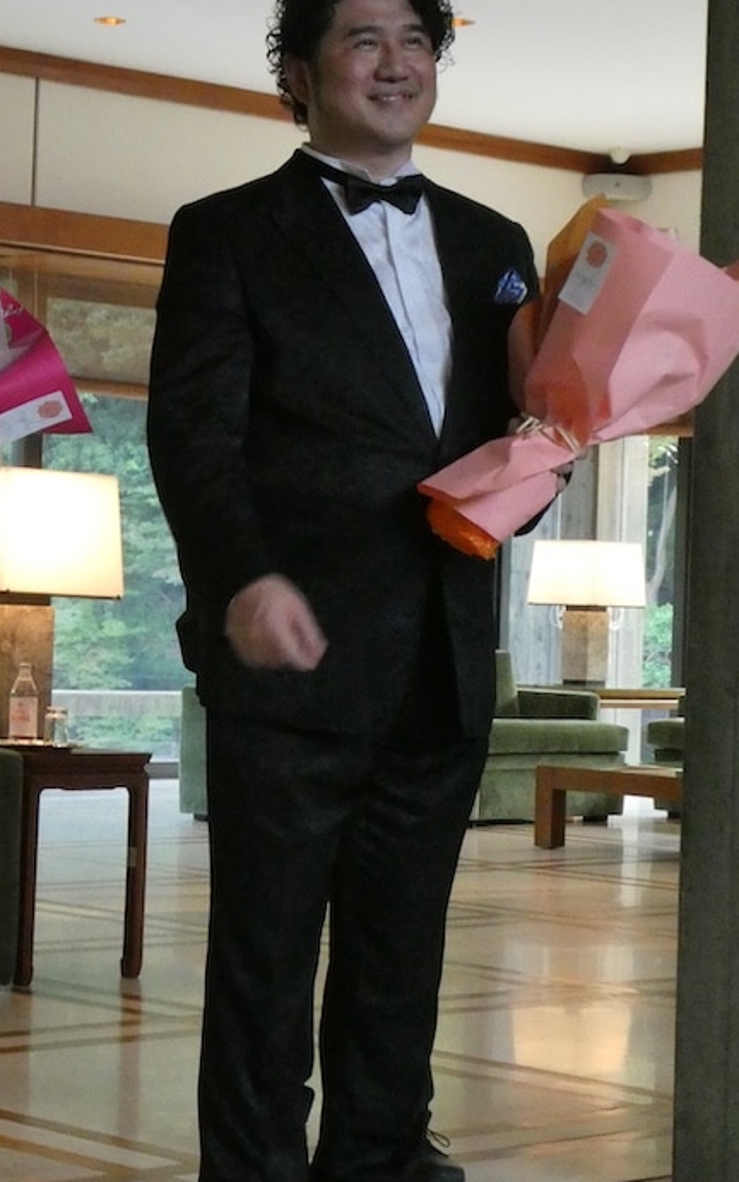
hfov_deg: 14.0
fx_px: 2964
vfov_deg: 22.5
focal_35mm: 92
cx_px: 7
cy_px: 515
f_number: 4.1
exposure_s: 1/80
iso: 1000
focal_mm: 9
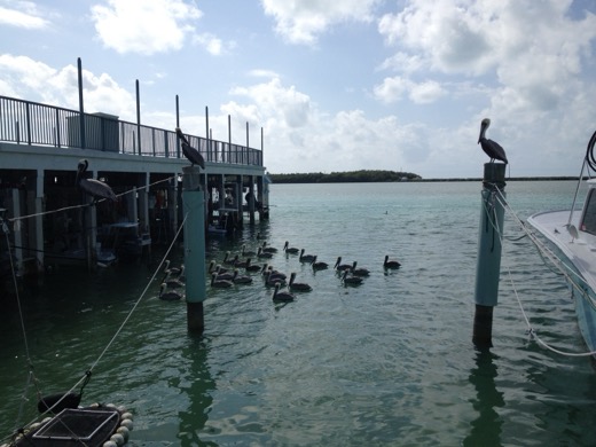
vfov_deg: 40.7
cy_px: 224
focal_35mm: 35
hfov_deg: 52.6
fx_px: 603
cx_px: 298
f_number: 2.4
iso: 64
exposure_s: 1/3690
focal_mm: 4.28
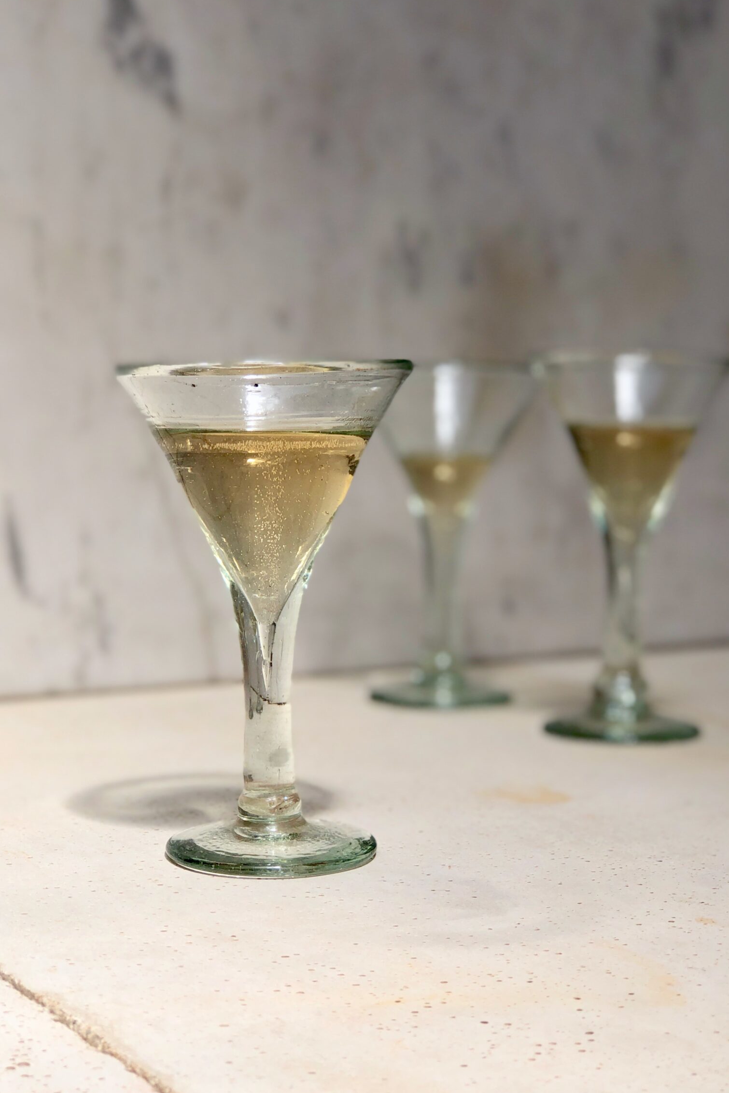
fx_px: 2035
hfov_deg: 20.3
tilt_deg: -5.9
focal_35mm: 67
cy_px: 581
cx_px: 394
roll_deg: -1.7
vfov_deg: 30.1
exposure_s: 1/470
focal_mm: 6.6
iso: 20
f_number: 2.8
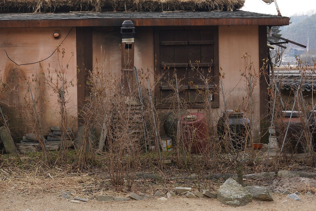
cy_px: 76
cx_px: 82
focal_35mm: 69
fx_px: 606
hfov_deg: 28.8
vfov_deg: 19.7
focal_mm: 35
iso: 200
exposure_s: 1/100
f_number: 11
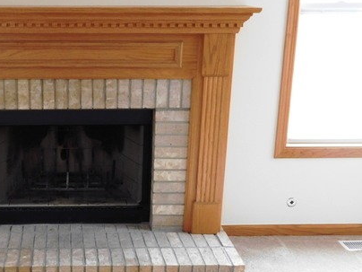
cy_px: 162
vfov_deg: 25.6
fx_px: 596
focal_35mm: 57
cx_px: 77
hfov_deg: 32.9
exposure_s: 1/30
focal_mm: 6.3
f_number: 3.5
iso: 280
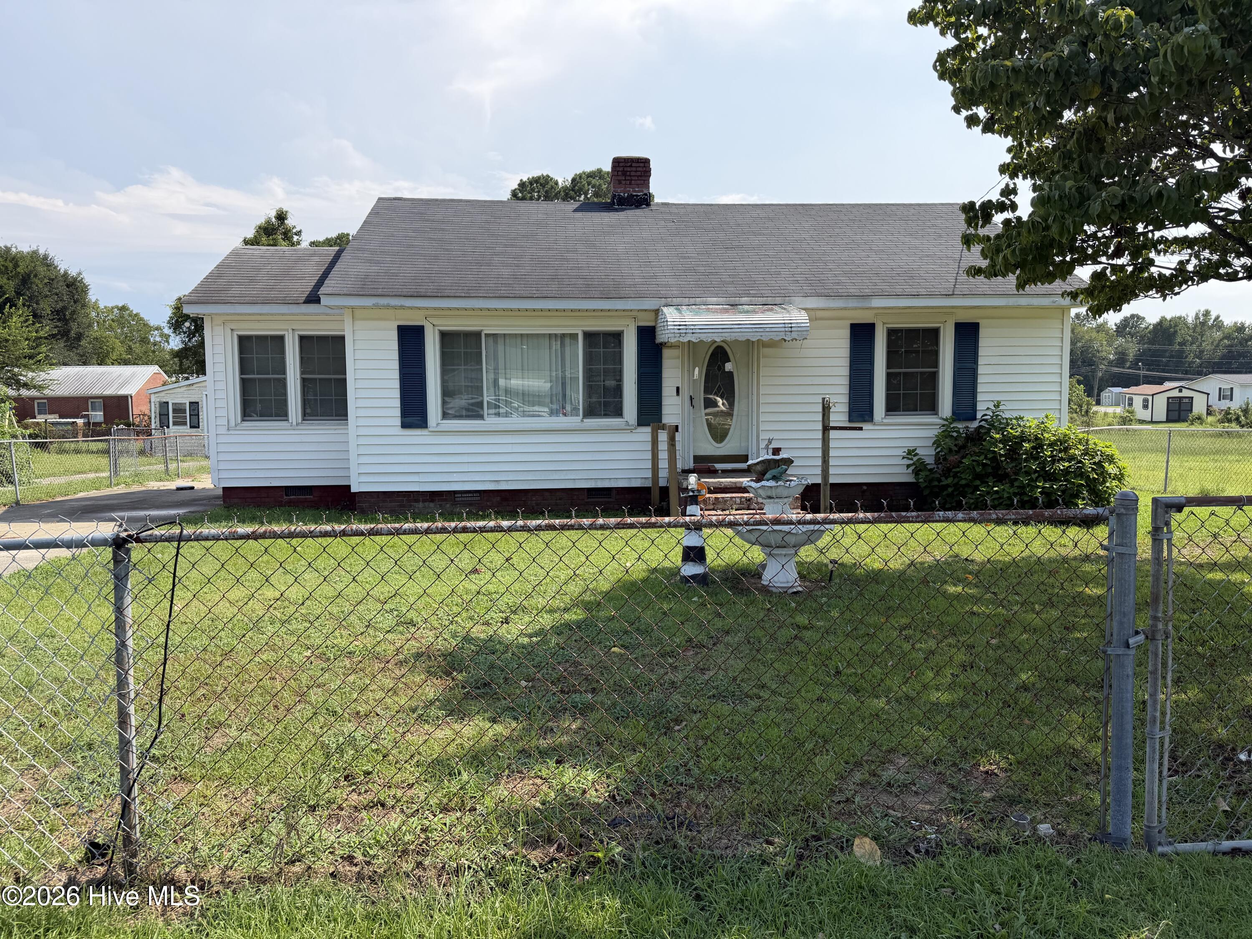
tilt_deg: -4.7
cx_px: 626
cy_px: 470
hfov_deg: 71.6
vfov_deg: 56.8
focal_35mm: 24
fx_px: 868
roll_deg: -0.4
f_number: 1.78
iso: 100
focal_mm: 6.76
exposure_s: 1/4167
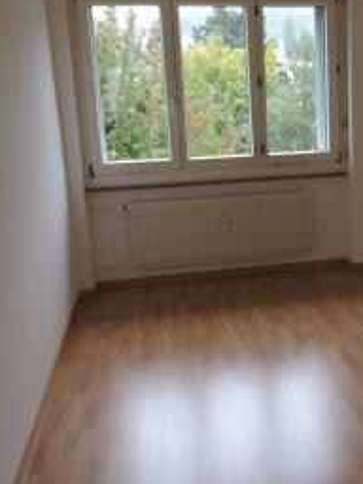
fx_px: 587
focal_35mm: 42
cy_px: 217
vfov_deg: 44.7
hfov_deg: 33.2
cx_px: 297
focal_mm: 4.3
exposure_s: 1/13
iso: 400
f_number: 3.3
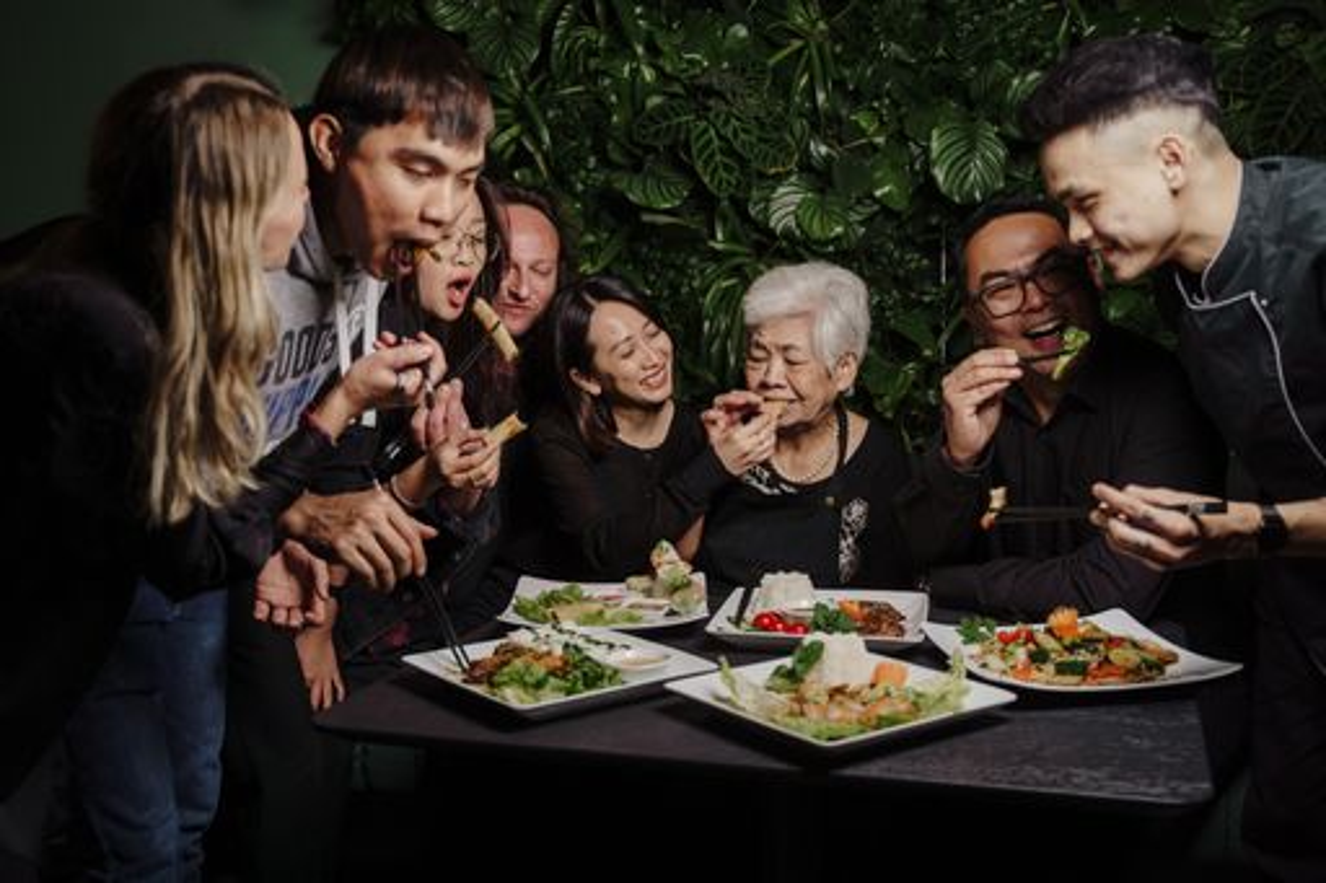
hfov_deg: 50.7
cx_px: 663
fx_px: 1399
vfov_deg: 35.0
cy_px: 442
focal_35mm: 38
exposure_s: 1/250
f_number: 3.2
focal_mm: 38
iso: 500
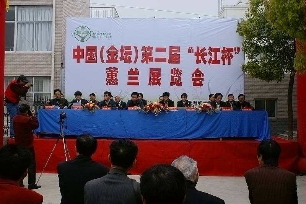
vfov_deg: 34.2
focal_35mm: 39
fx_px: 331
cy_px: 102
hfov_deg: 49.6
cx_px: 153
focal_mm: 26
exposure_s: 1/200
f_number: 9
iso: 100
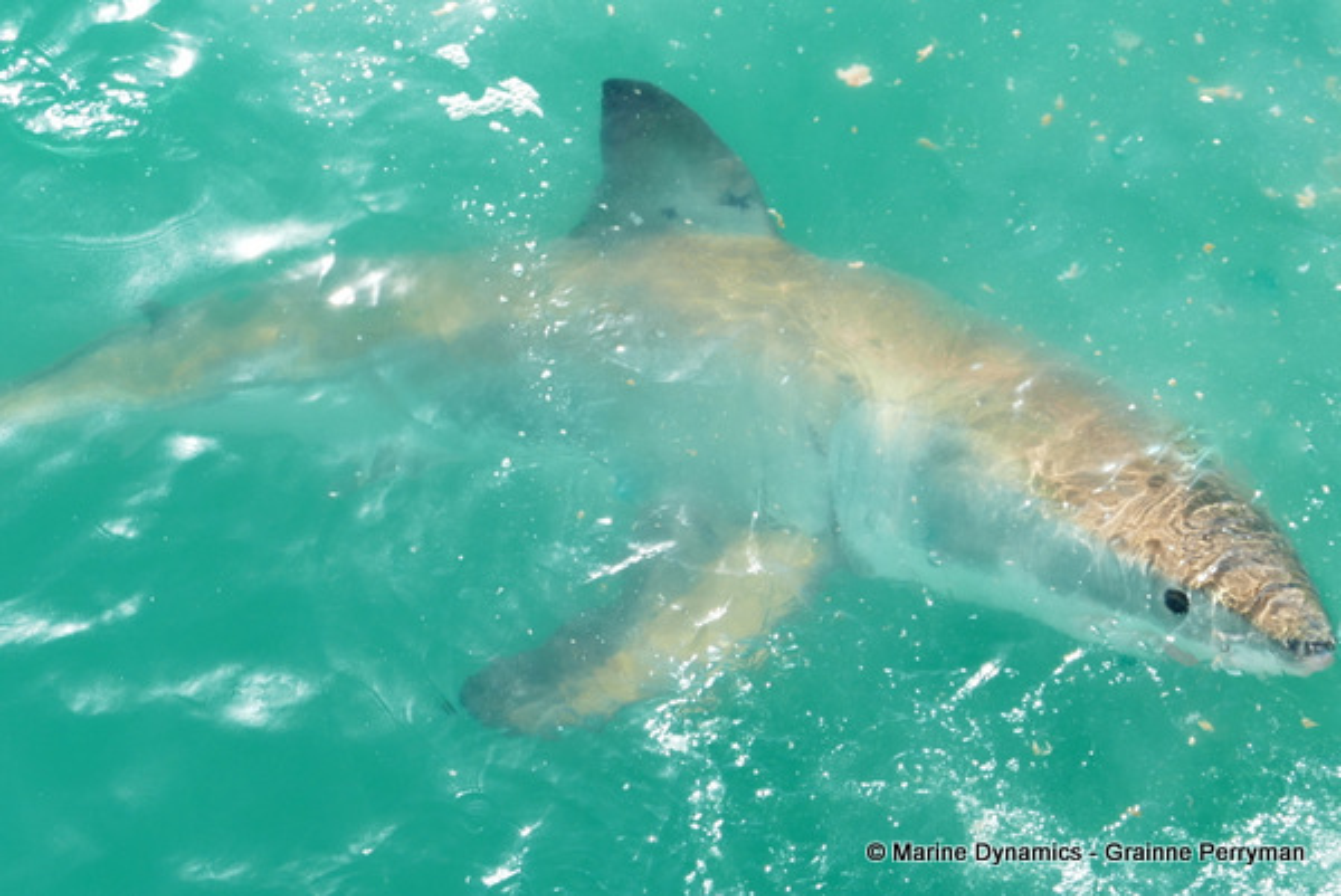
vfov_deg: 29.9
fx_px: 1677
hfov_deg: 43.6
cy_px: 448
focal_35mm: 45
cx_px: 670
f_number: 3.2
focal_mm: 16.49
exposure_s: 1/640
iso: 125
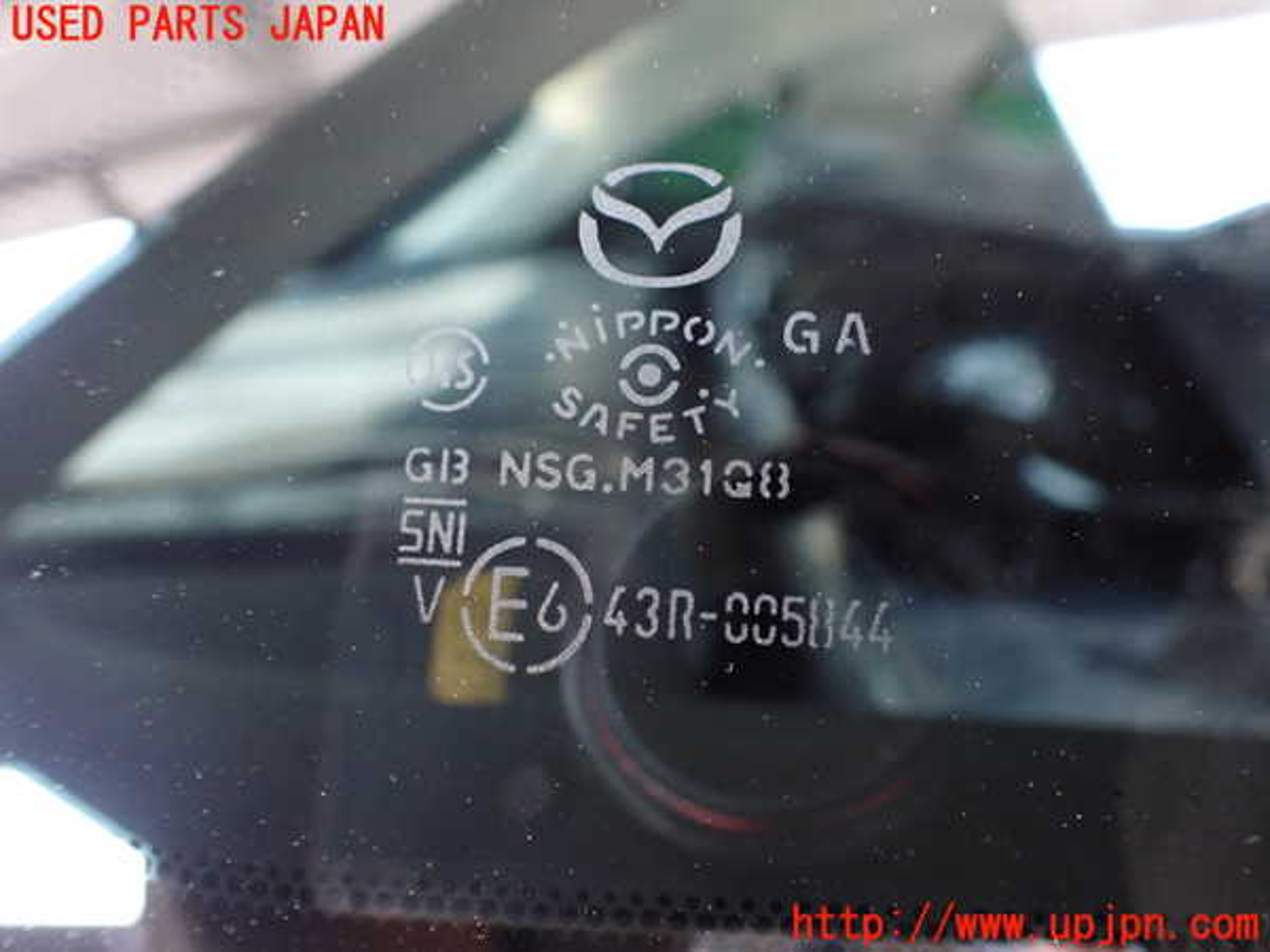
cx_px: 635
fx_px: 1101
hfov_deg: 60.0
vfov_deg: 46.8
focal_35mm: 30
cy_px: 476
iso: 800
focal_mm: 5.4
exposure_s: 1/125
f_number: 2.3
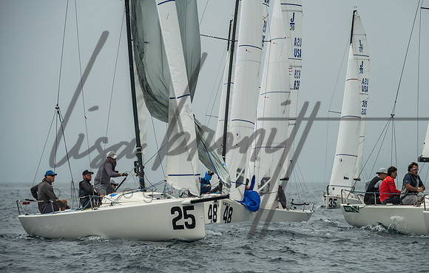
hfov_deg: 9.1
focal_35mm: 229
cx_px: 230
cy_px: 149
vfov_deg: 5.8
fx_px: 2694
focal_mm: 200
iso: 800
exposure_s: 1/3200
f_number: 9
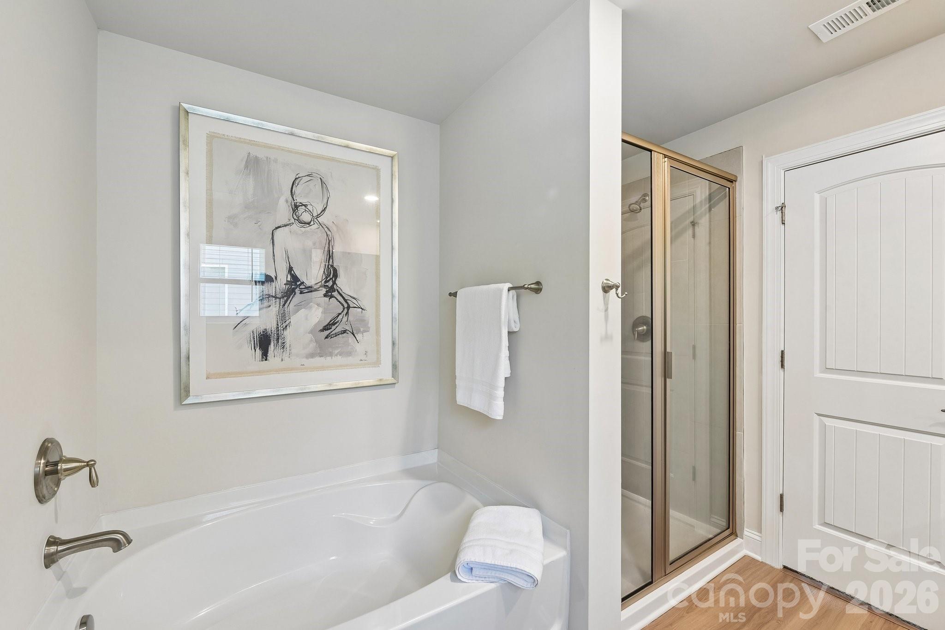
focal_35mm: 15
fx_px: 394
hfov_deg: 100.4
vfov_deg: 77.3
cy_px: 315
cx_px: 472
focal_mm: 15
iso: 200
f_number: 11
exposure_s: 1/4
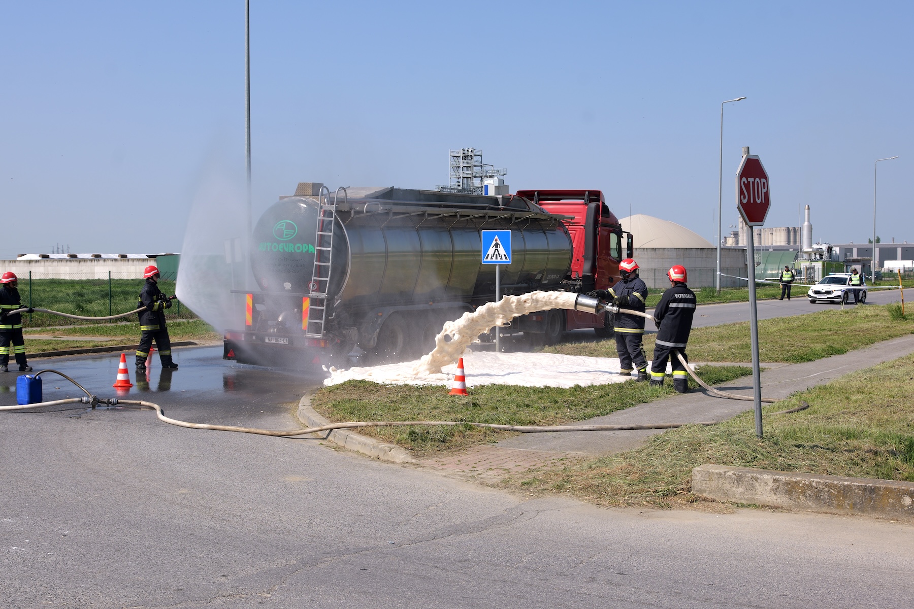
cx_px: 457
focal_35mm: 45
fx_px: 1142
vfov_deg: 29.9
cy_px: 304
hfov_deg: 43.6
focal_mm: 45
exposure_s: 1/320
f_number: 8
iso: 100
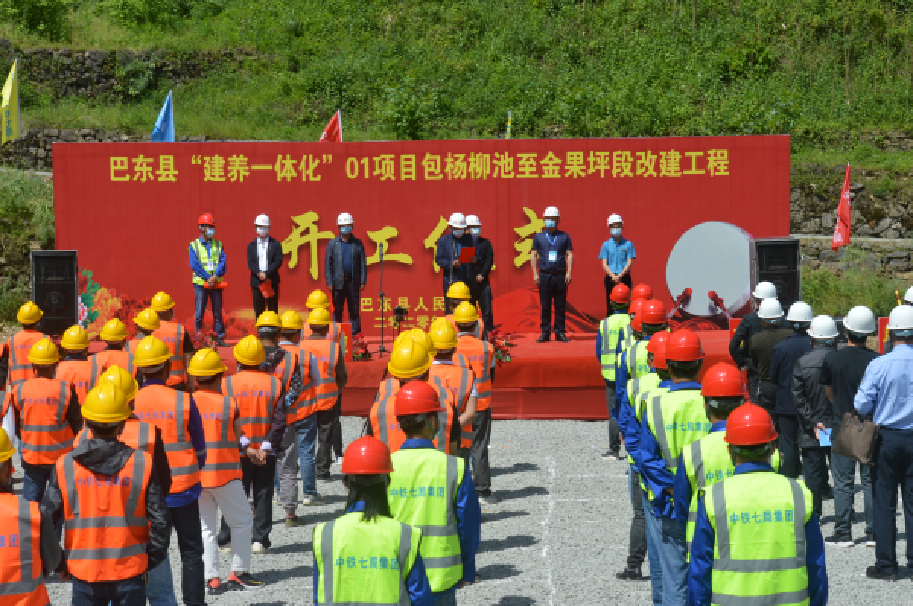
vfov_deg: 16.5
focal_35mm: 82
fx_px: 2089
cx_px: 456
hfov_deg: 24.7
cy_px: 303
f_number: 9
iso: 100
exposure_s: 1/320
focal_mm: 55
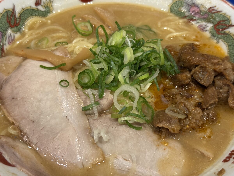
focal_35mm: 48
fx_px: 324
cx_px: 117
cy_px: 88
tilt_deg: -51.1
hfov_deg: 39.7
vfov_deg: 30.3
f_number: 1.78
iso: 160
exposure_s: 1/60
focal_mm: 6.76
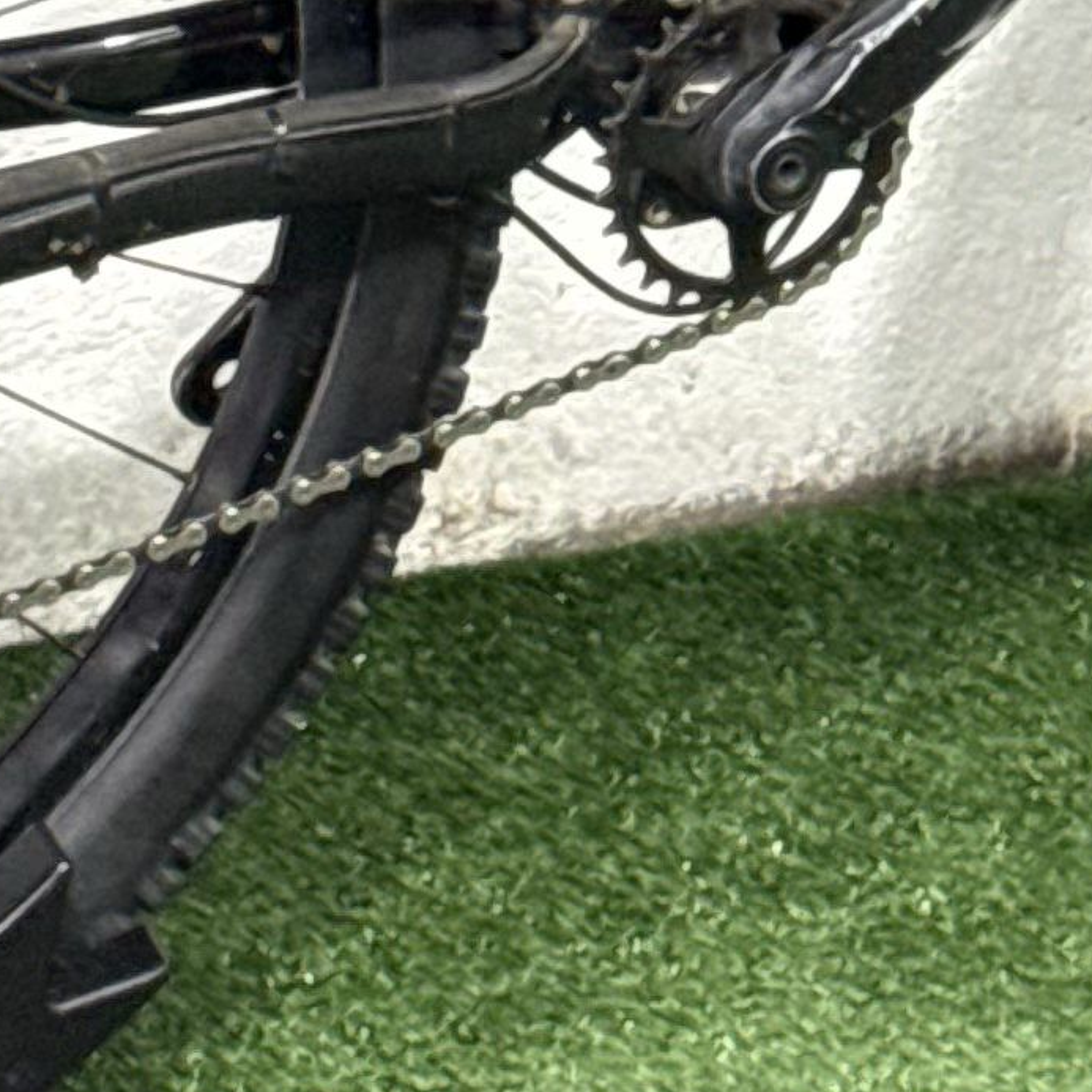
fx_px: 8816
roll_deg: -0.3
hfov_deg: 7.1
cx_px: 799
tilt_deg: -10.5
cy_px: -1413
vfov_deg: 6.8
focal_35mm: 247
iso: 250
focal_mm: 6.76
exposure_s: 1/60
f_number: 1.78
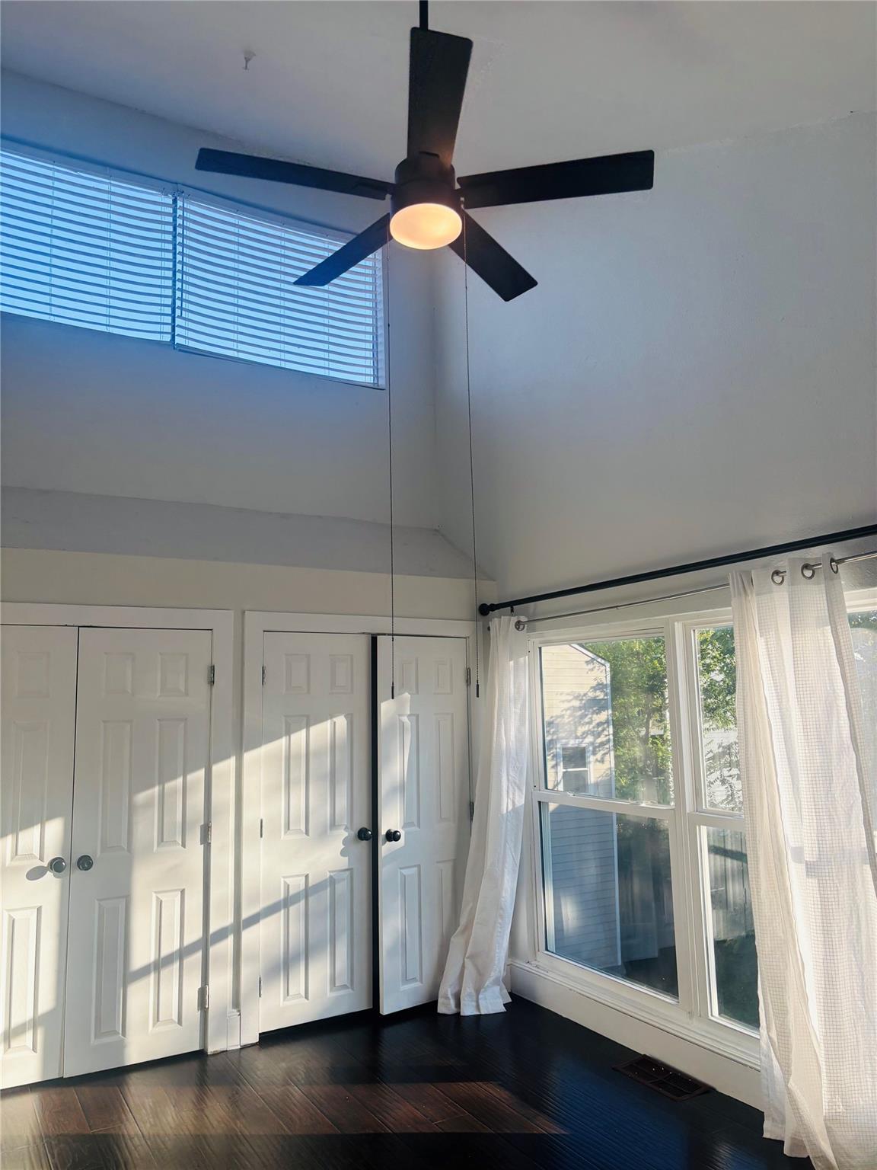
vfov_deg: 67.3
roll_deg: -0.4
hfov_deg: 53.1
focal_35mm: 26
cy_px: 585
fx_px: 878
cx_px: 438
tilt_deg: +10.0
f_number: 1.6
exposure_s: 1/473
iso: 50
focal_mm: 5.96
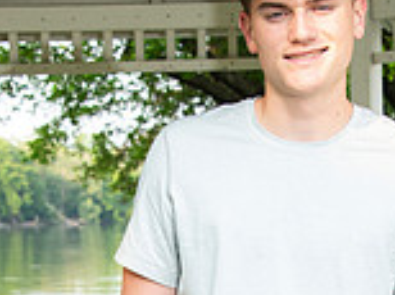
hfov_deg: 12.7
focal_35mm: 155
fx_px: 1766
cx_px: 262
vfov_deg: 9.3
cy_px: 413
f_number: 7.1
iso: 320
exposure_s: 1/160
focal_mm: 55
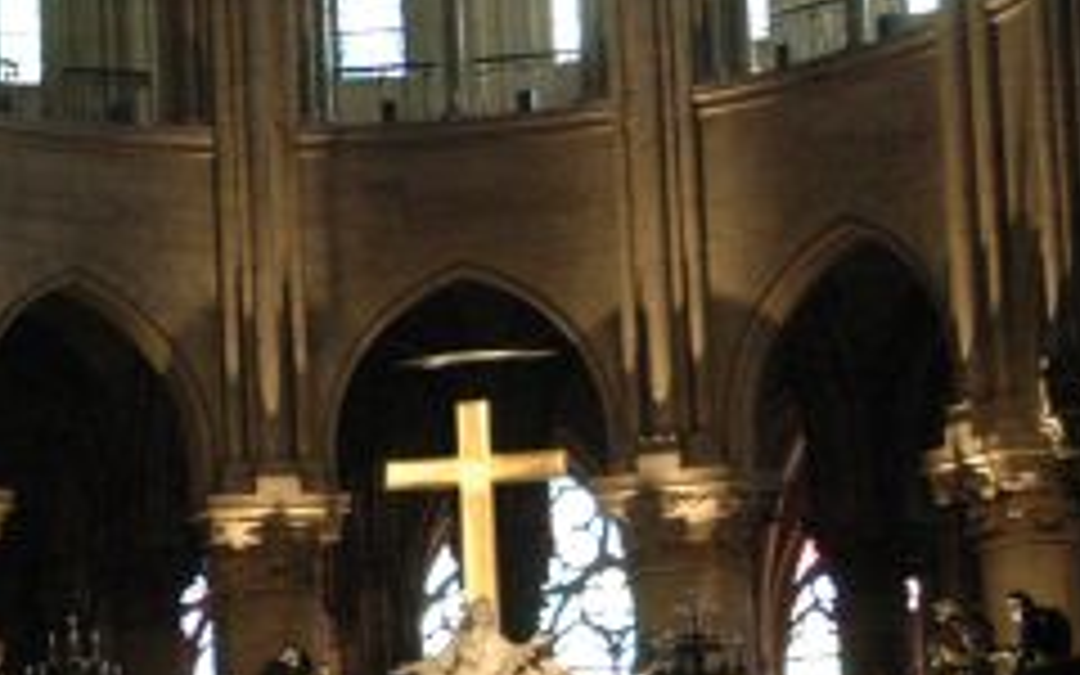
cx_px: -259
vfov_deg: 9.2
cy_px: 518
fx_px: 4195
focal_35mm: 143
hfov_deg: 14.2
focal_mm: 31
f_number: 4.5
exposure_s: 1/15
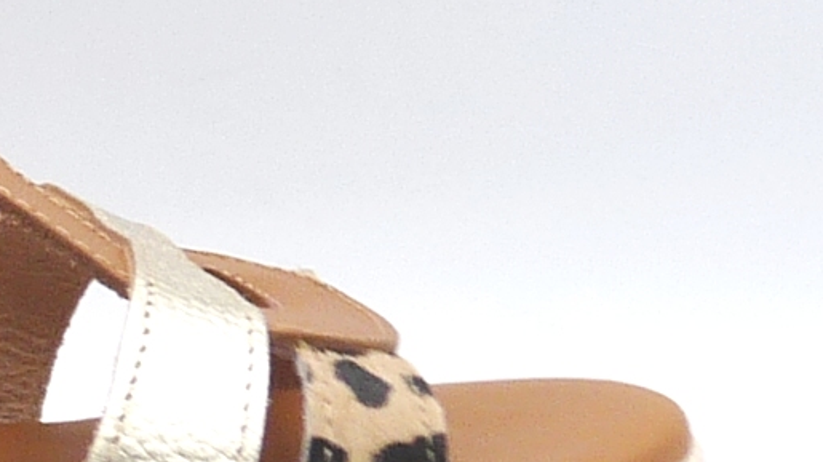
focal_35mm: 166
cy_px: 374
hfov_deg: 12.4
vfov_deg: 7.3
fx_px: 3620
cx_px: -369
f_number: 4
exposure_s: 1/200
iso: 100
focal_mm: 4.9
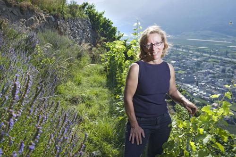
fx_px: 229
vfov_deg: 37.8
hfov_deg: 54.5
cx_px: 118
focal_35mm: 35
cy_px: 78
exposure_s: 1/250
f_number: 10
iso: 100
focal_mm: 35
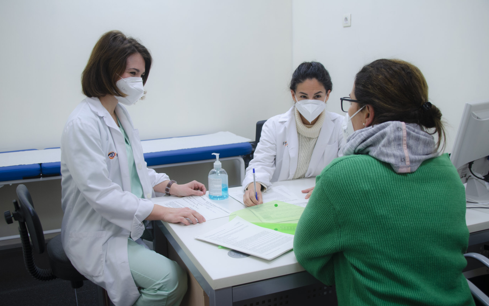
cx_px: 244
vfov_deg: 37.3
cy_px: 152
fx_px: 453
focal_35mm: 34
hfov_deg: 56.7
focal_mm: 22
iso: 160
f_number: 3.8
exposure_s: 1/15
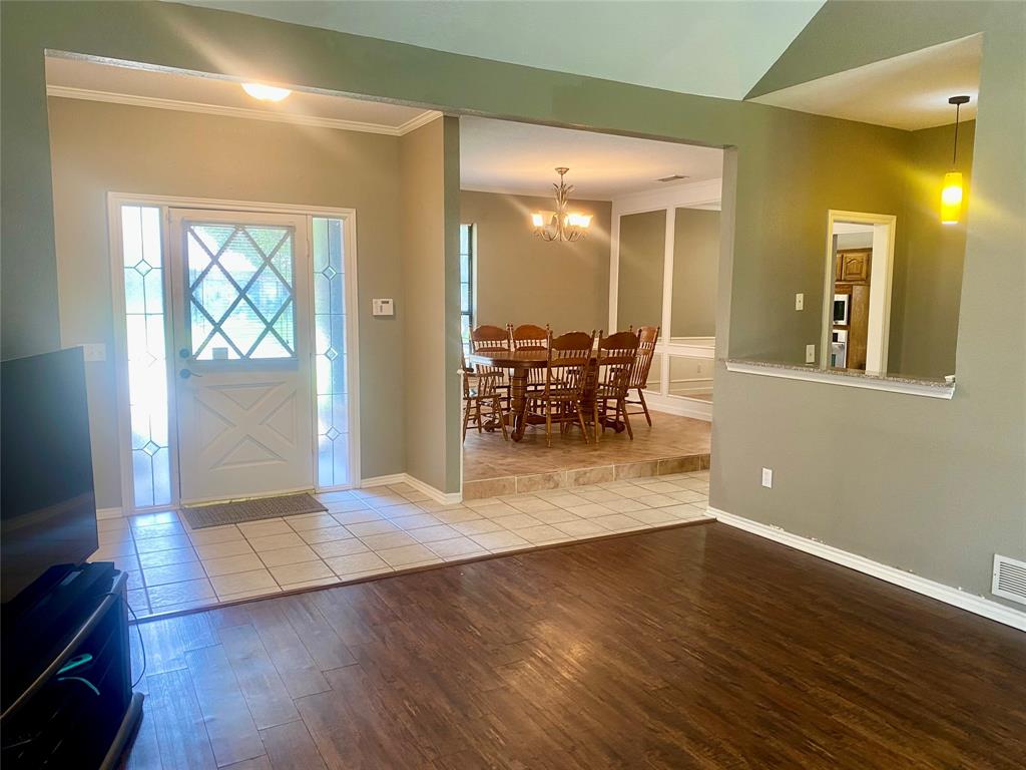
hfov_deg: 67.3
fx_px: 771
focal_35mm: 26
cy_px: 385
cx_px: 513
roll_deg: -1.0
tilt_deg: -6.9
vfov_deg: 53.1
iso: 125
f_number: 1.8
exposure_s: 1/60
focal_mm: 4.25
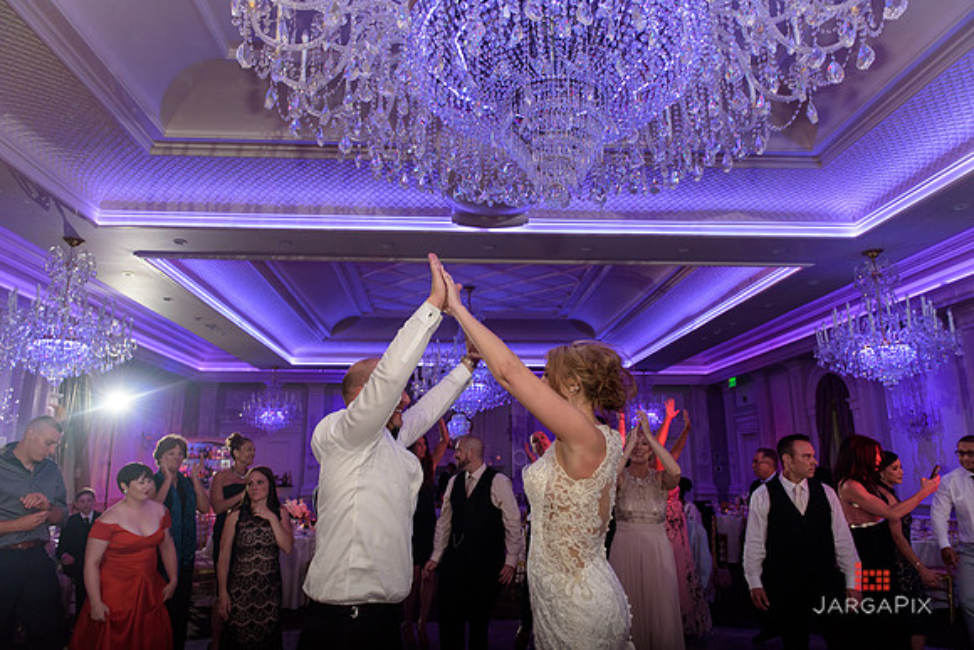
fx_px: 649
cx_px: 487
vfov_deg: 53.2
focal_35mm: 24
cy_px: 325
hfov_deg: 73.7
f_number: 3.2
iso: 1600
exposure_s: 1/125
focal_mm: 24
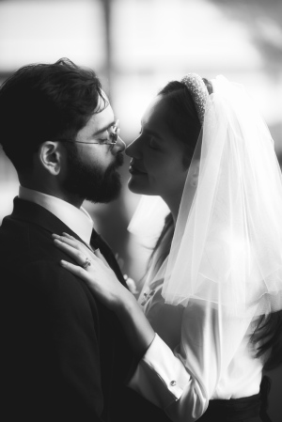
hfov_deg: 9.2
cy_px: 211
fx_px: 1760
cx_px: 141
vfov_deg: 13.7
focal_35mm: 150
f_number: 2.8
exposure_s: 1/200
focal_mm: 150
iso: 400
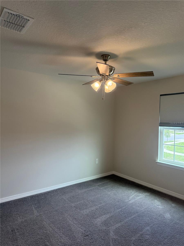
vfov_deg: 71.6
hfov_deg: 56.8
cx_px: 92
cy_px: 123
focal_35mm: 24
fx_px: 170
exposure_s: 1/193
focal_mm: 6.76
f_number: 1.78
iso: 200
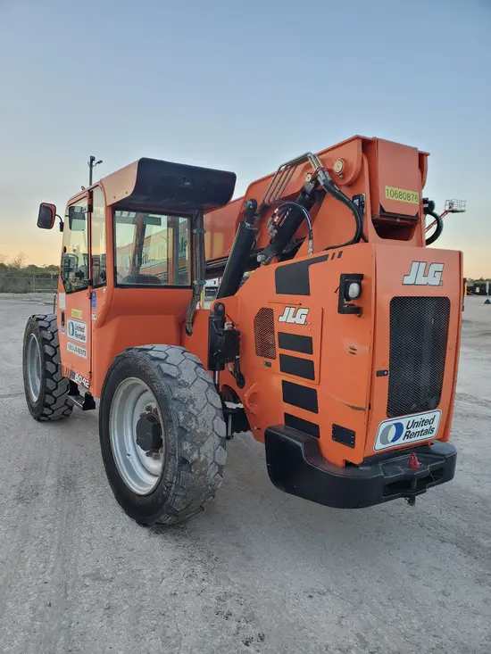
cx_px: 246
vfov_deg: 67.3
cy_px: 327
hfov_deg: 53.1
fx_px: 492
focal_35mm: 26
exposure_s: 1/143
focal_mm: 4.3
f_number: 2.4
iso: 50
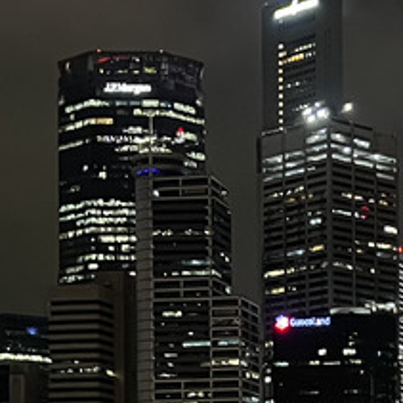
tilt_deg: +2.7
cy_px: 493
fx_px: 1725
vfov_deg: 13.0
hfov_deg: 13.2
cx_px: 361
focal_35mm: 131
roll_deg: +0.5
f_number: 1.5
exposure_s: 1/30
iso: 800
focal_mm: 5.7
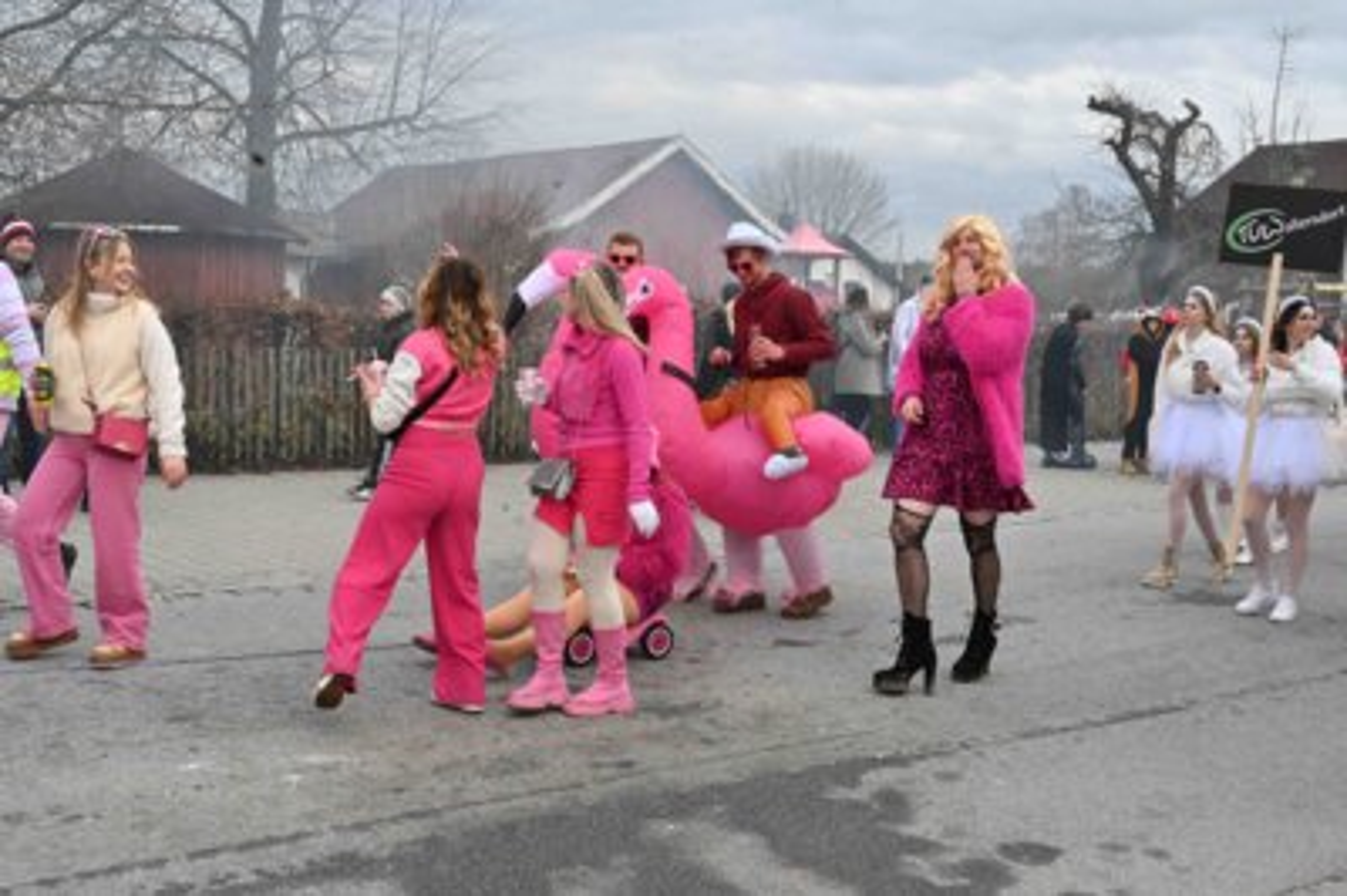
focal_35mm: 44
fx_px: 1645
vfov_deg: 30.5
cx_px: 674
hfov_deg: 44.5
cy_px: 448
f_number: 14
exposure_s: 1/640
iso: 2500
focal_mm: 44
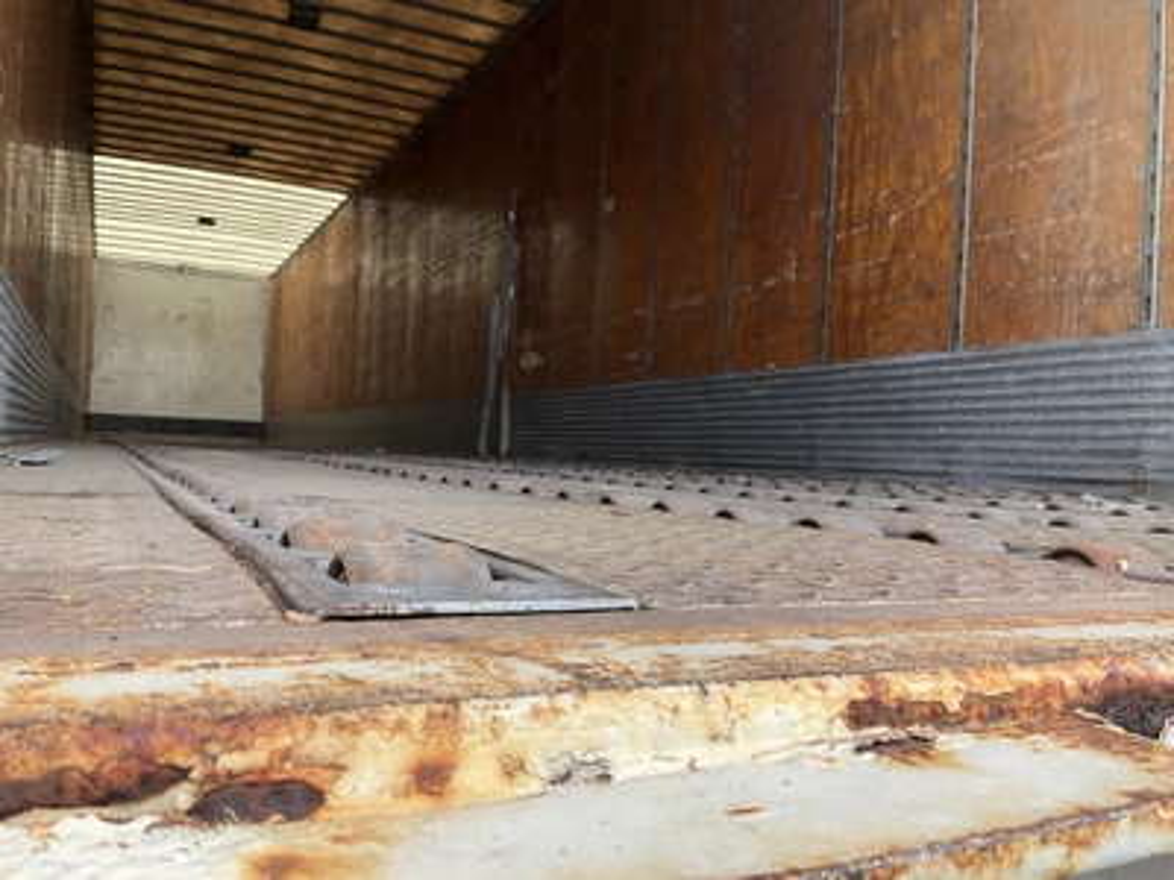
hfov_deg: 61.7
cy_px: 440
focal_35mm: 29
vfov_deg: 48.2
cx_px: 587
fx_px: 984
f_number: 1.8
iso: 25
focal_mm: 3
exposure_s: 1/342
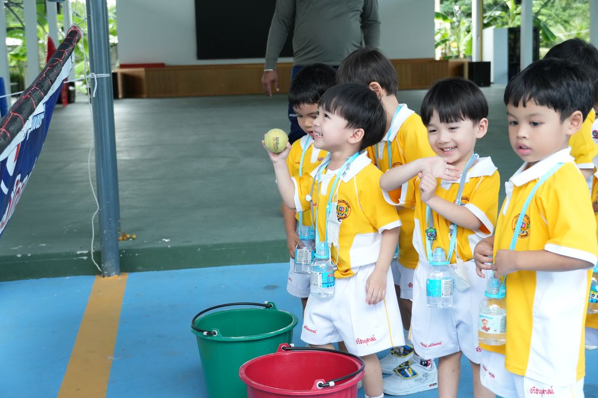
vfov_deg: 24.6
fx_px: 913
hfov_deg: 36.3
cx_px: 303
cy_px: 200
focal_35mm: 55
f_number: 4.5
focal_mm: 36
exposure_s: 1/500
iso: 1600
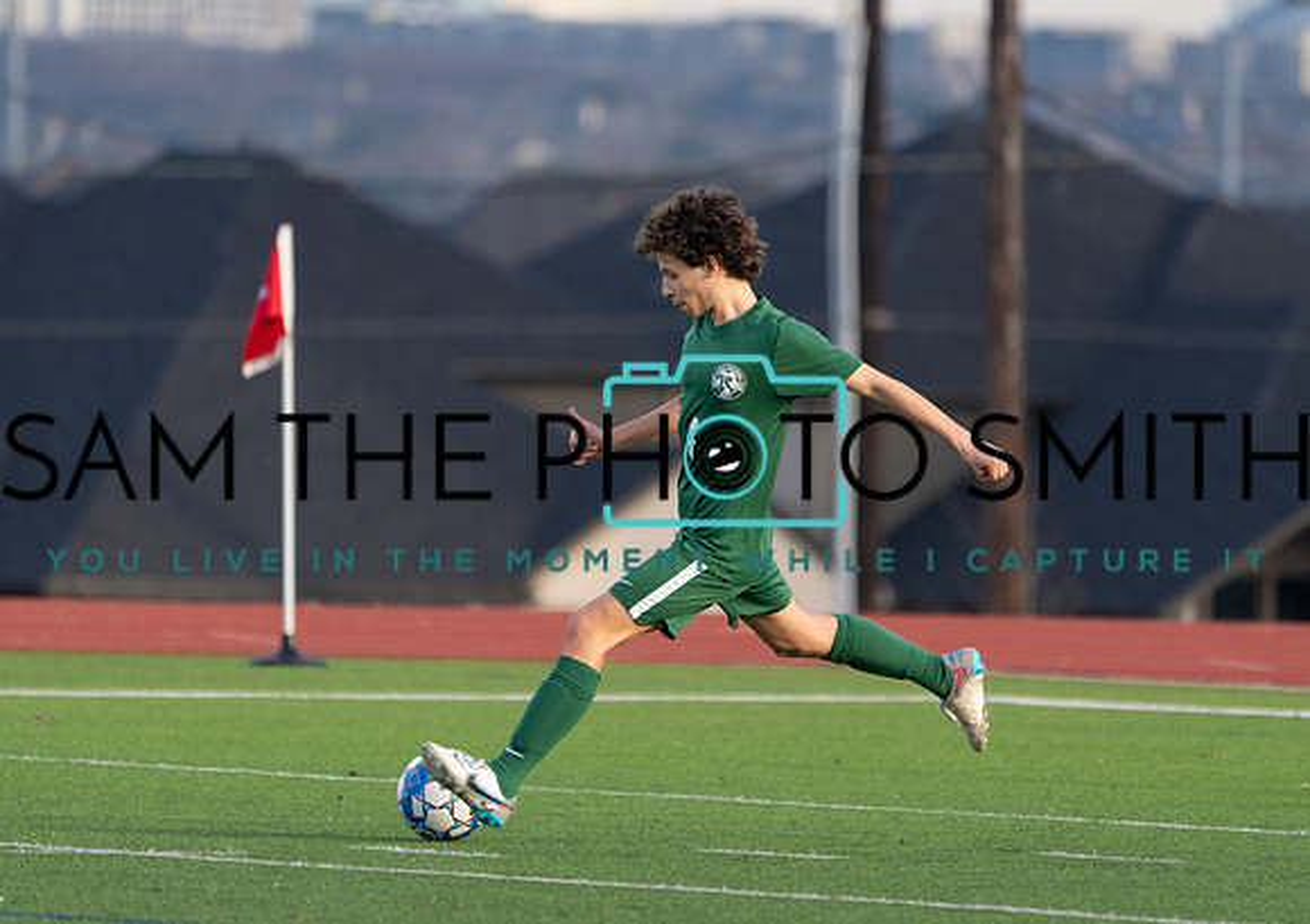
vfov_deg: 2.8
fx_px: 19230
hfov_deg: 3.9
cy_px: 448
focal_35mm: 519
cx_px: 649
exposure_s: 1/1250
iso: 800
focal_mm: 400
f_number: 5.6
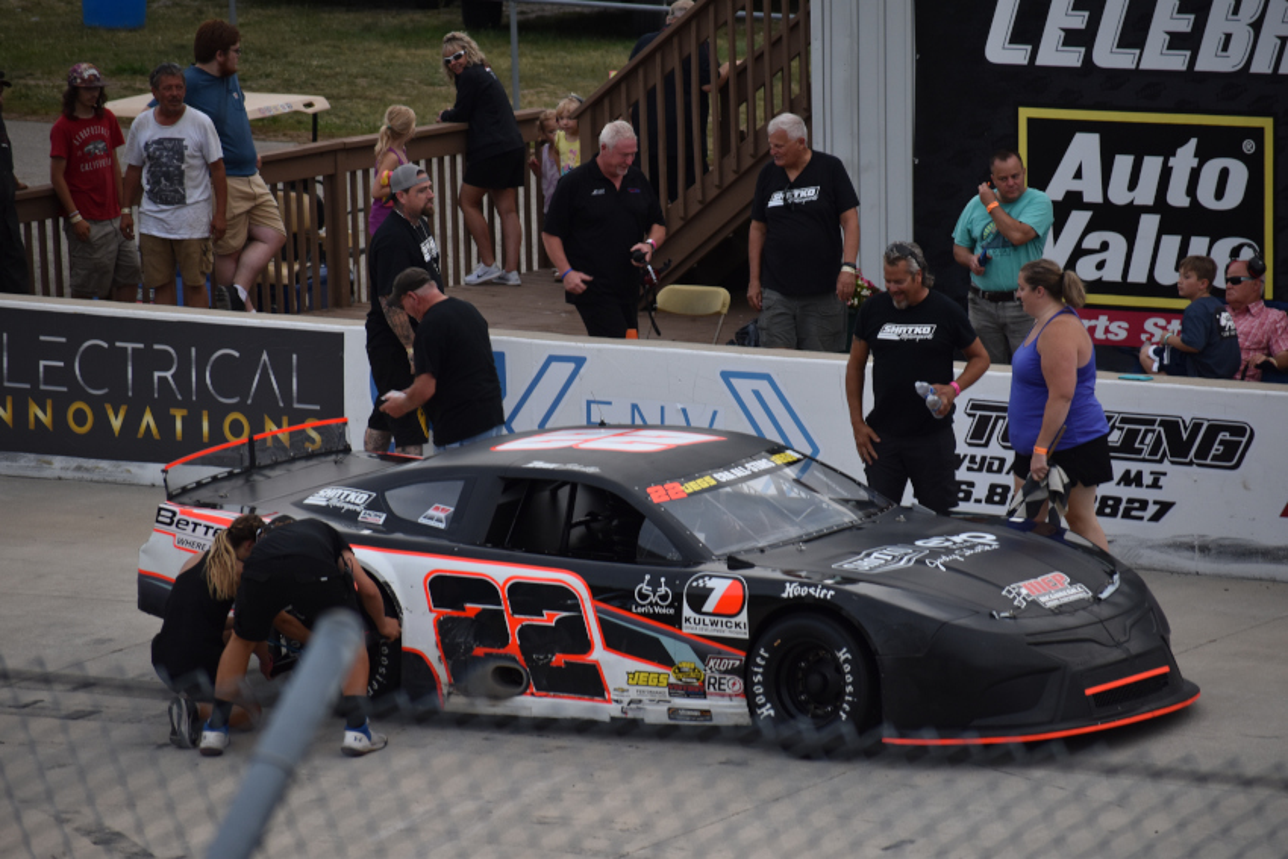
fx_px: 10198
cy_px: 430
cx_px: 644
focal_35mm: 285
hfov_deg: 7.2
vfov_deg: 4.8
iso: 400
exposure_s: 1/250
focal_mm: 190
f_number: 5.3
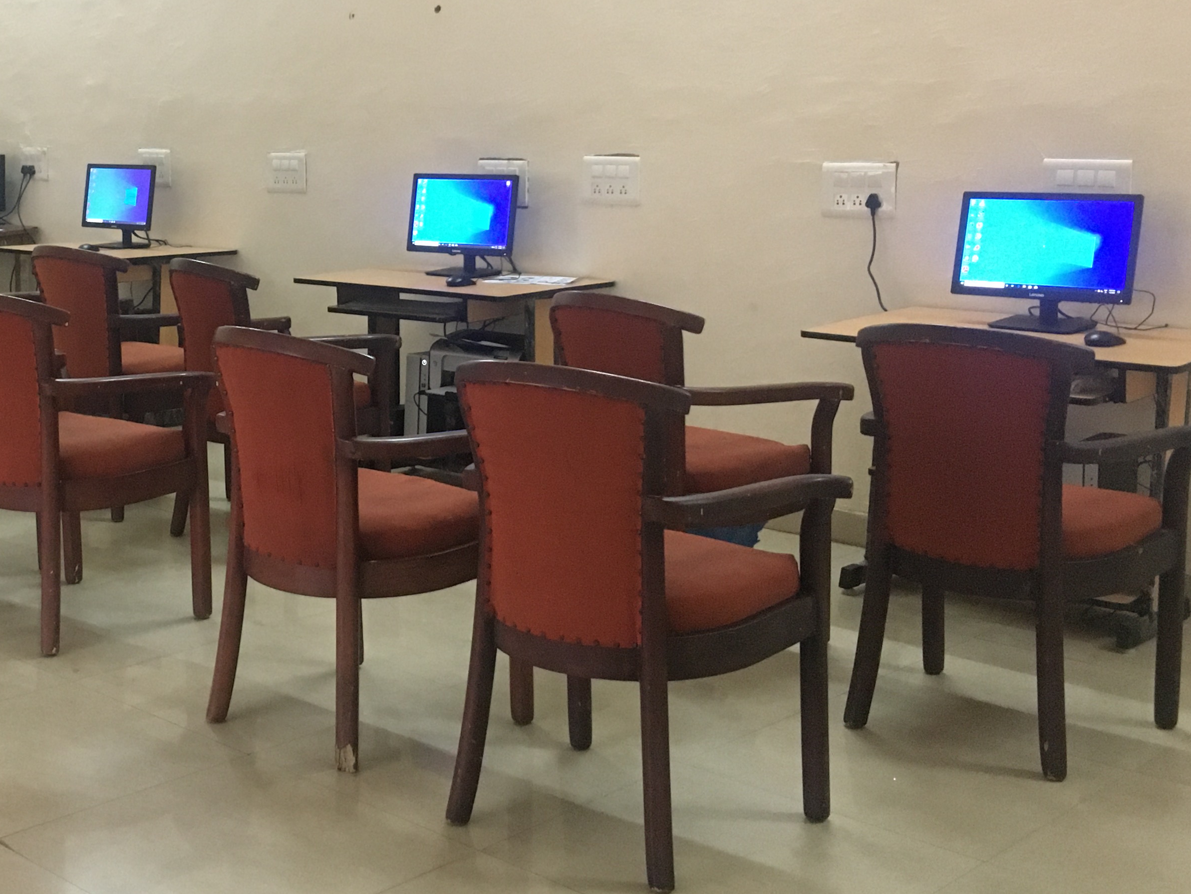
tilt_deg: -5.4
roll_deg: +0.8
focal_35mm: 49
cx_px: 252
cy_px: 296
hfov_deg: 37.6
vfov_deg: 29.5
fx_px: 1686
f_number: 2.2
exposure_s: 1/17
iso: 250
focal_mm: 4.15
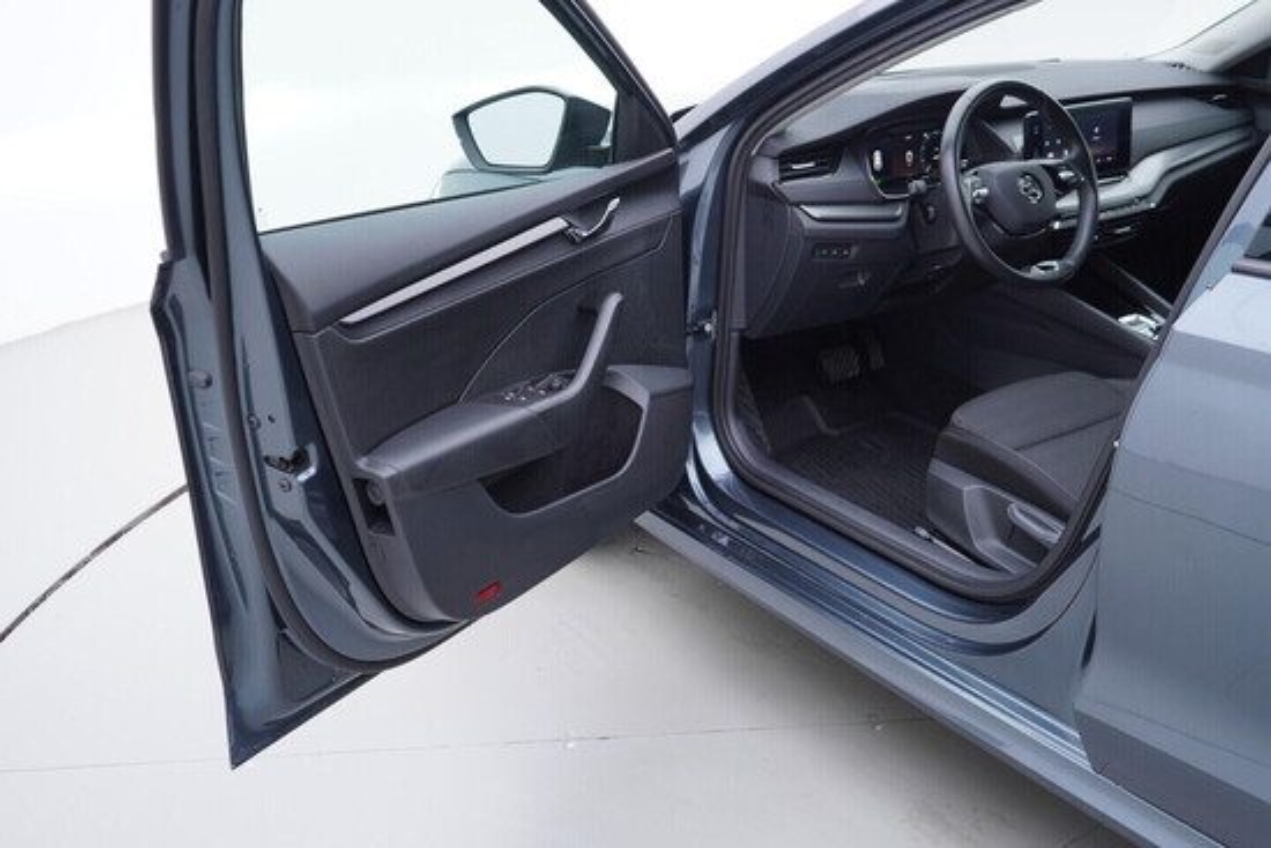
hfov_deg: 53.1
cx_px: 636
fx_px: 1271
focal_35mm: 36
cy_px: 424
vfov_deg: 36.9
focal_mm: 24
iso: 125
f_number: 3.2
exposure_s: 1/40
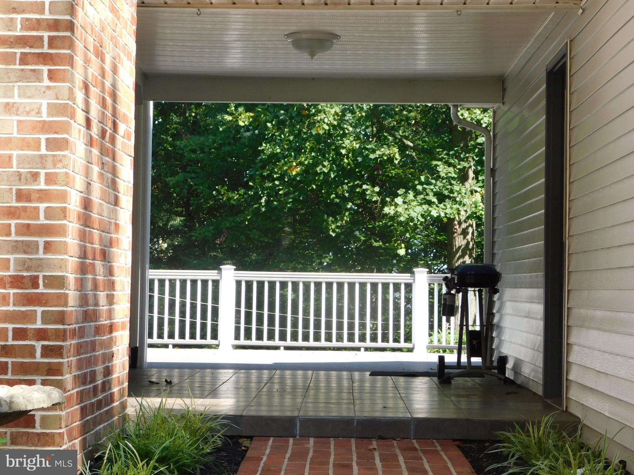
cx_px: 317
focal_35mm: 80
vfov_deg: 18.4
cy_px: 238
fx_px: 1465
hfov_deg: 24.4
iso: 125
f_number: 4.4
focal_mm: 14.2
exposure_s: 1/200
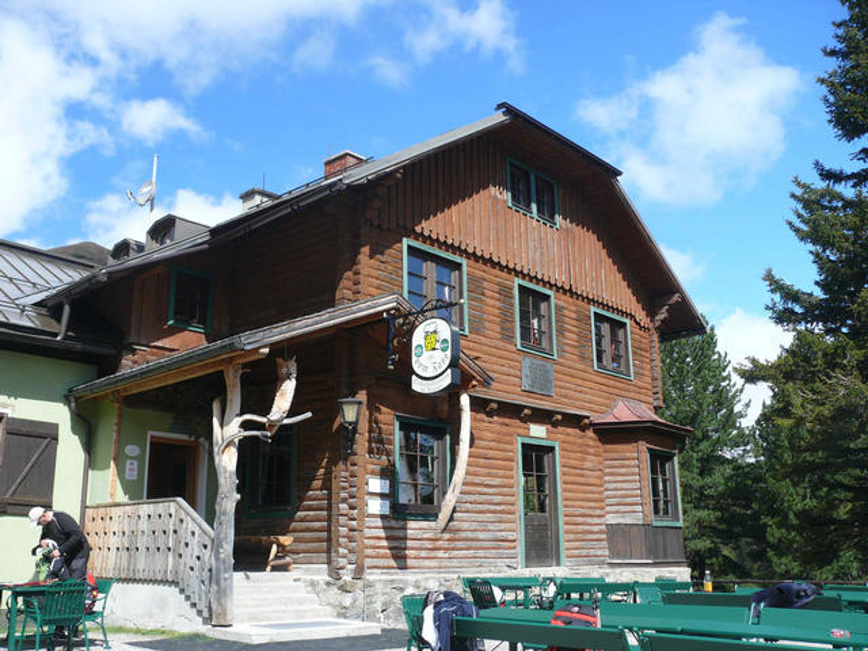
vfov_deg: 40.7
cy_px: 326
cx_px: 434
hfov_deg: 52.6
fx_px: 878
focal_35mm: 35
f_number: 4
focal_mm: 7.4
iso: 100
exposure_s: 1/160
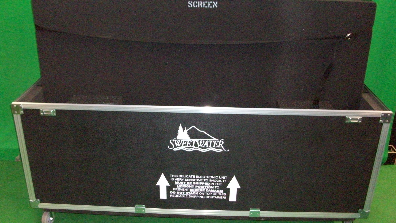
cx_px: 200
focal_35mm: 38
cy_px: 102
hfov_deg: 52.8
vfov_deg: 31.2
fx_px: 399
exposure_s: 1/30
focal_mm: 5.7
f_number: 2.8
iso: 320
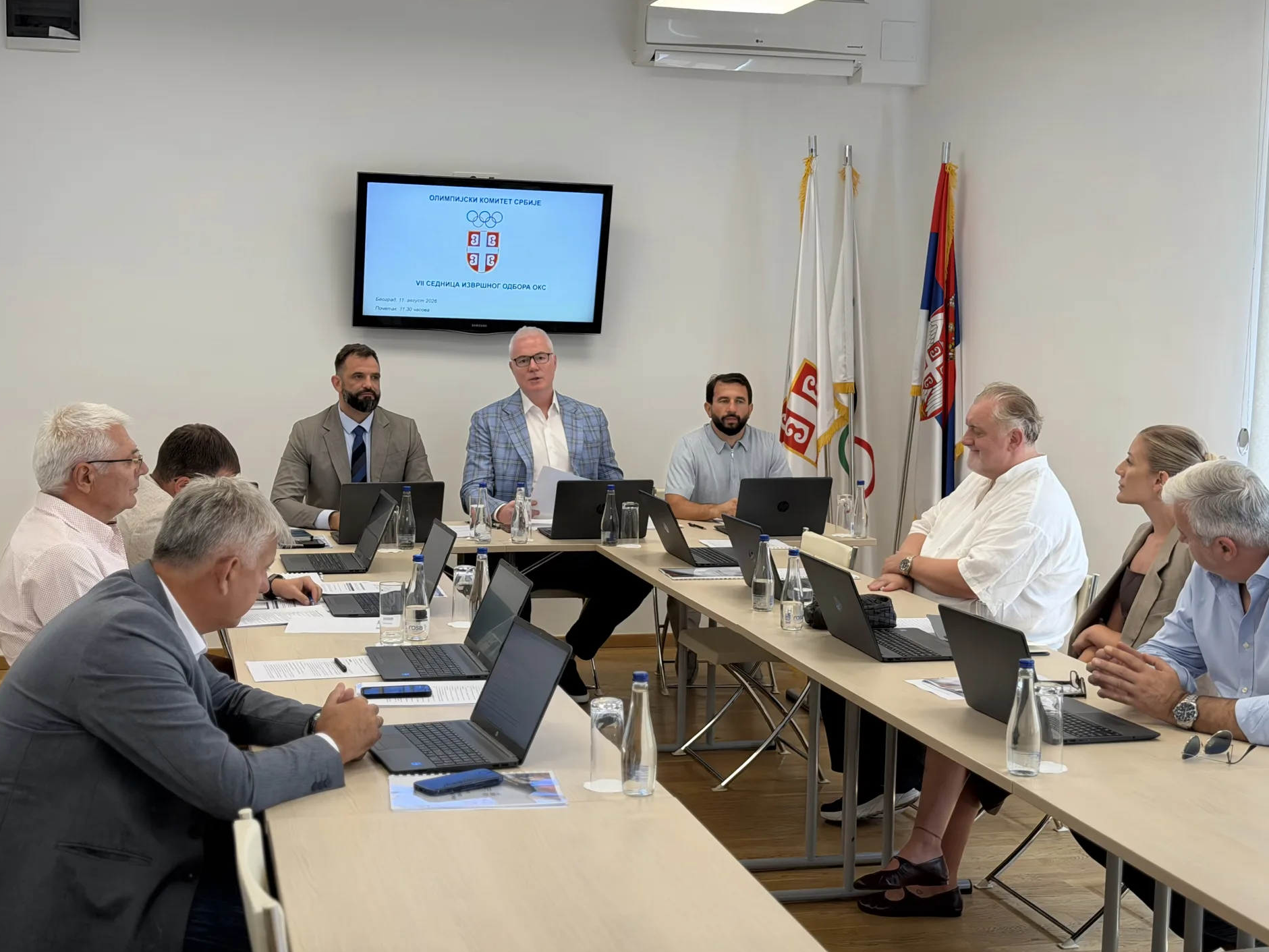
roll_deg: -2.0
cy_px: 474
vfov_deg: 29.7
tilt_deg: -5.2
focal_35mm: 49
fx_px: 1796
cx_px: 632
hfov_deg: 38.9
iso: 64
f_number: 1.78
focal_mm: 6.76
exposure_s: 1/100
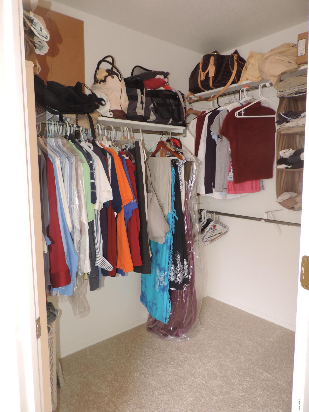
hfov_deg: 56.8
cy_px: 206
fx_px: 286
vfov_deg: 71.6
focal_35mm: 24
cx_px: 154
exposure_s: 1/40
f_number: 3
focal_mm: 4.3
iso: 200
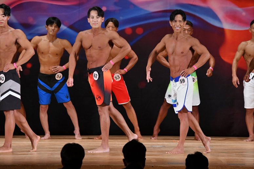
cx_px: 127
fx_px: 1798
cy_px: 84
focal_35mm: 255
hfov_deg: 8.1
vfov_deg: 5.4
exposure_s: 1/400
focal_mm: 170
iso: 3200
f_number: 5.6
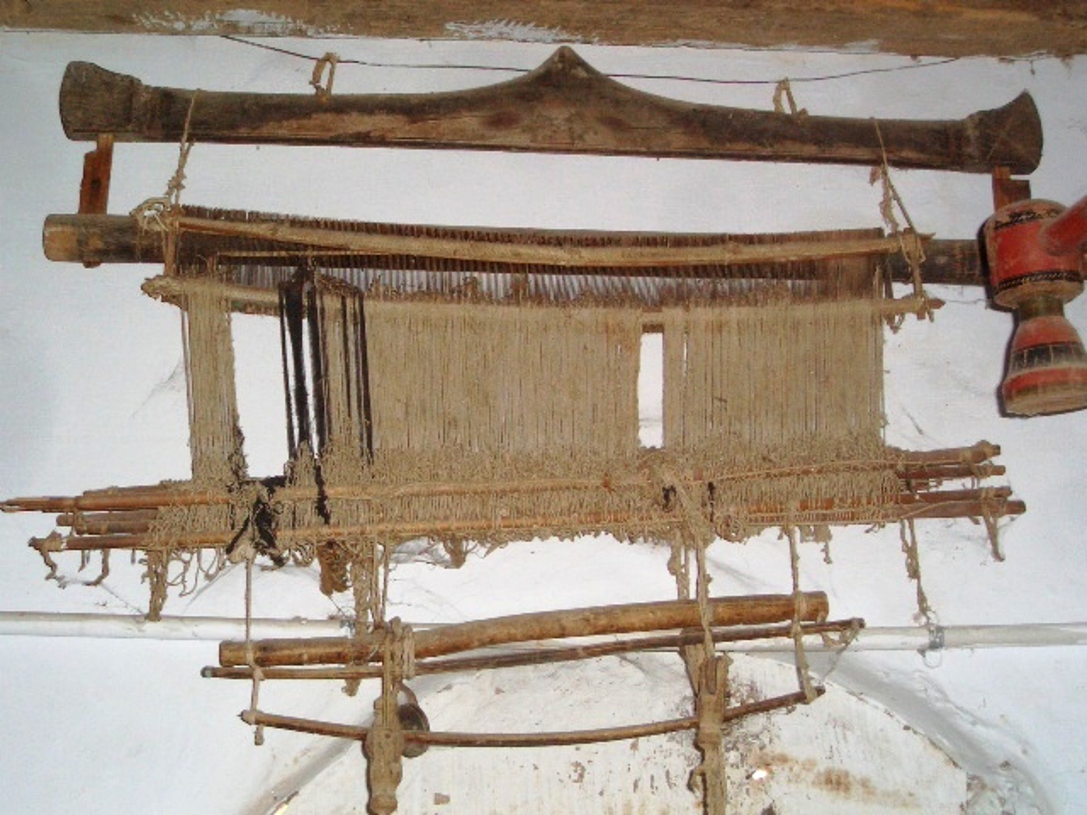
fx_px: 1633
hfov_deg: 36.8
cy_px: 408
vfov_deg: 28.0
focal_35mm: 52
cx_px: 544
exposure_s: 1/40
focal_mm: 6.9
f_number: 4.6
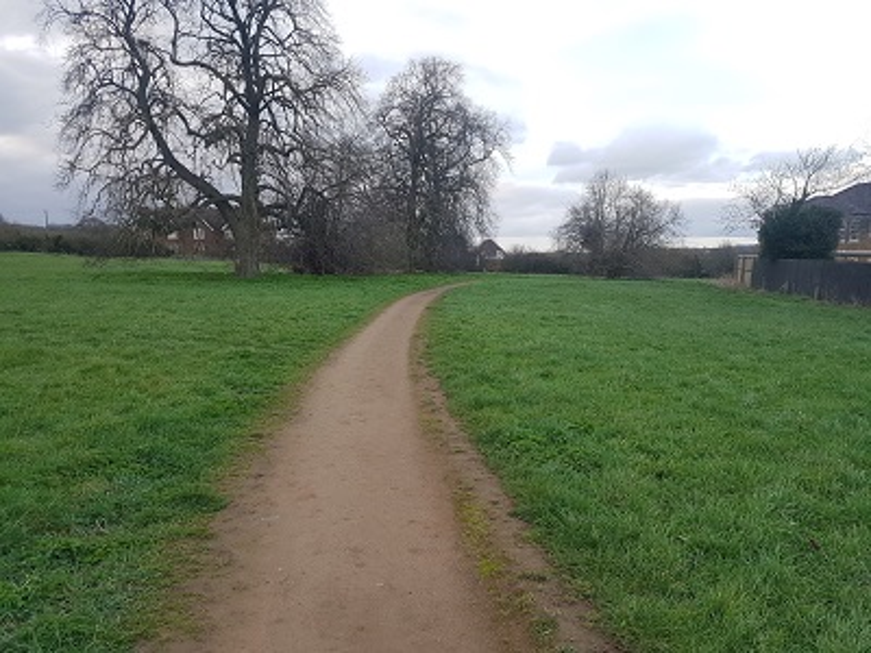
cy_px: 326
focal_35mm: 26
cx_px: 436
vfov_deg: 53.1
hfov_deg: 67.3
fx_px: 654
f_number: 1.7
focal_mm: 4.2
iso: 50
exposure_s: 1/103
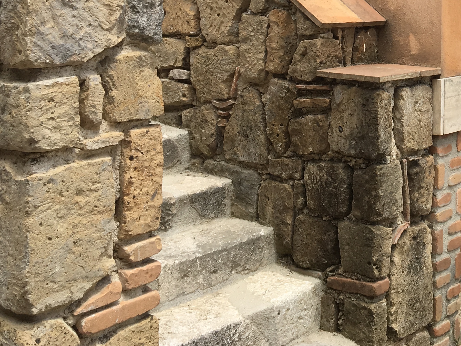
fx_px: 866
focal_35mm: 65
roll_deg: -0.5
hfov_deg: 28.1
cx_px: 457
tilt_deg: -0.6
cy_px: -9
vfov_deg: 21.7
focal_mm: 4.15
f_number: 2.2
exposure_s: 1/874
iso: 25
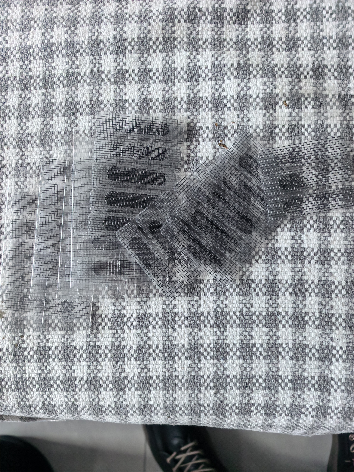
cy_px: 236
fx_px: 327
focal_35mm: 24
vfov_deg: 71.6
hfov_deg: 56.8
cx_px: 177
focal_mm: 6.98
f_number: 2
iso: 50
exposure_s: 1/483
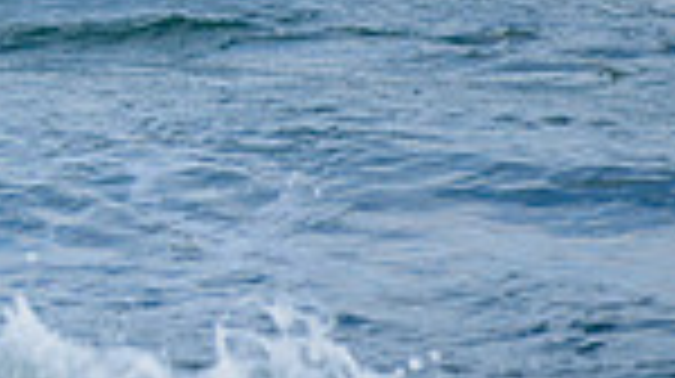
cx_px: -616
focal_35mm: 2479
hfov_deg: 0.9
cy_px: -475
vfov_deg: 0.5
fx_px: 44323
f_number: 5.6
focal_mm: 500
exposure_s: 1/1250
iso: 280
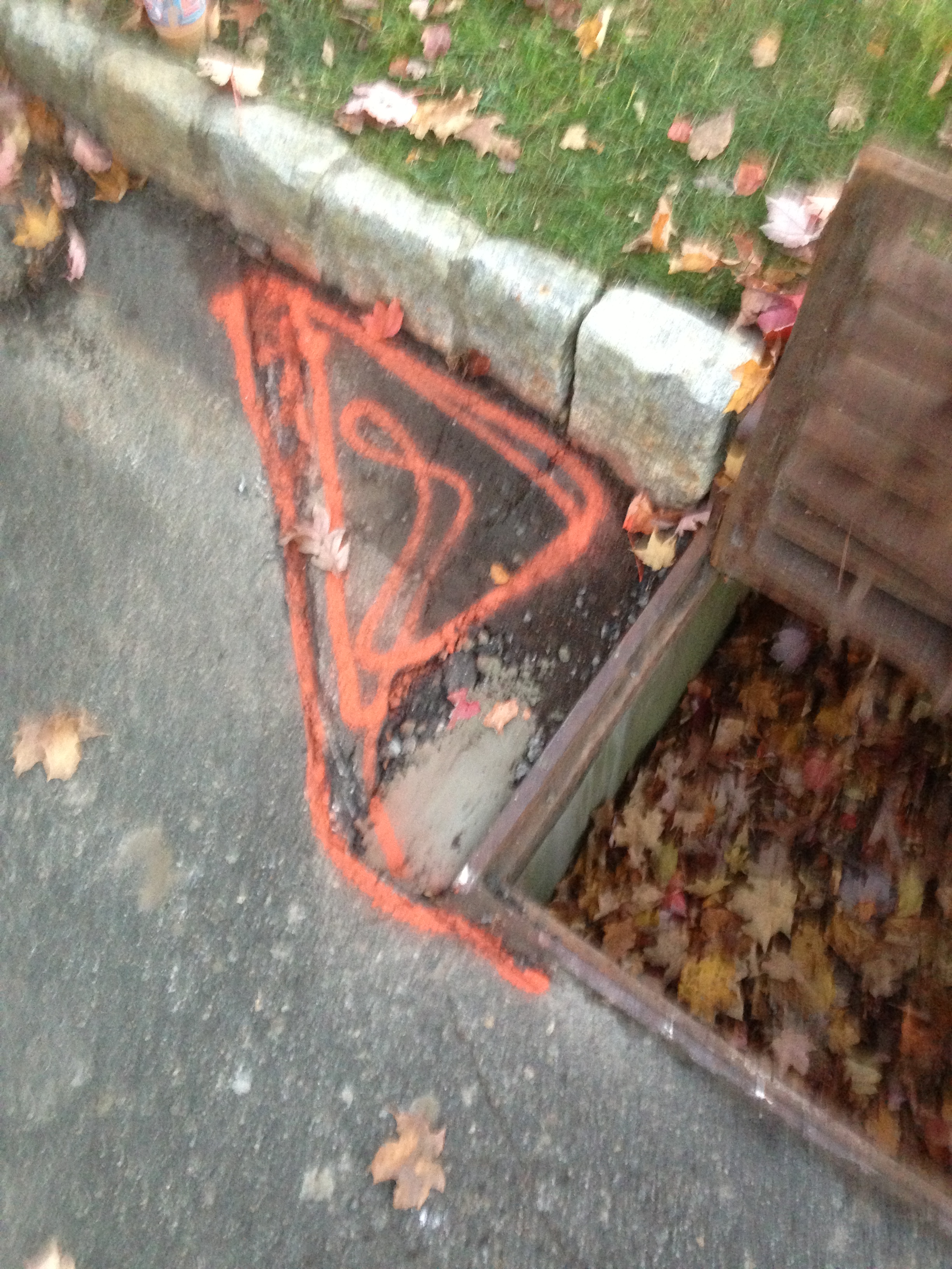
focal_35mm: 33
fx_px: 1210
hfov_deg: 42.9
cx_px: 476
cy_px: 634
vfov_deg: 55.4
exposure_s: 1/20
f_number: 2.4
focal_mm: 4.13
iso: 320
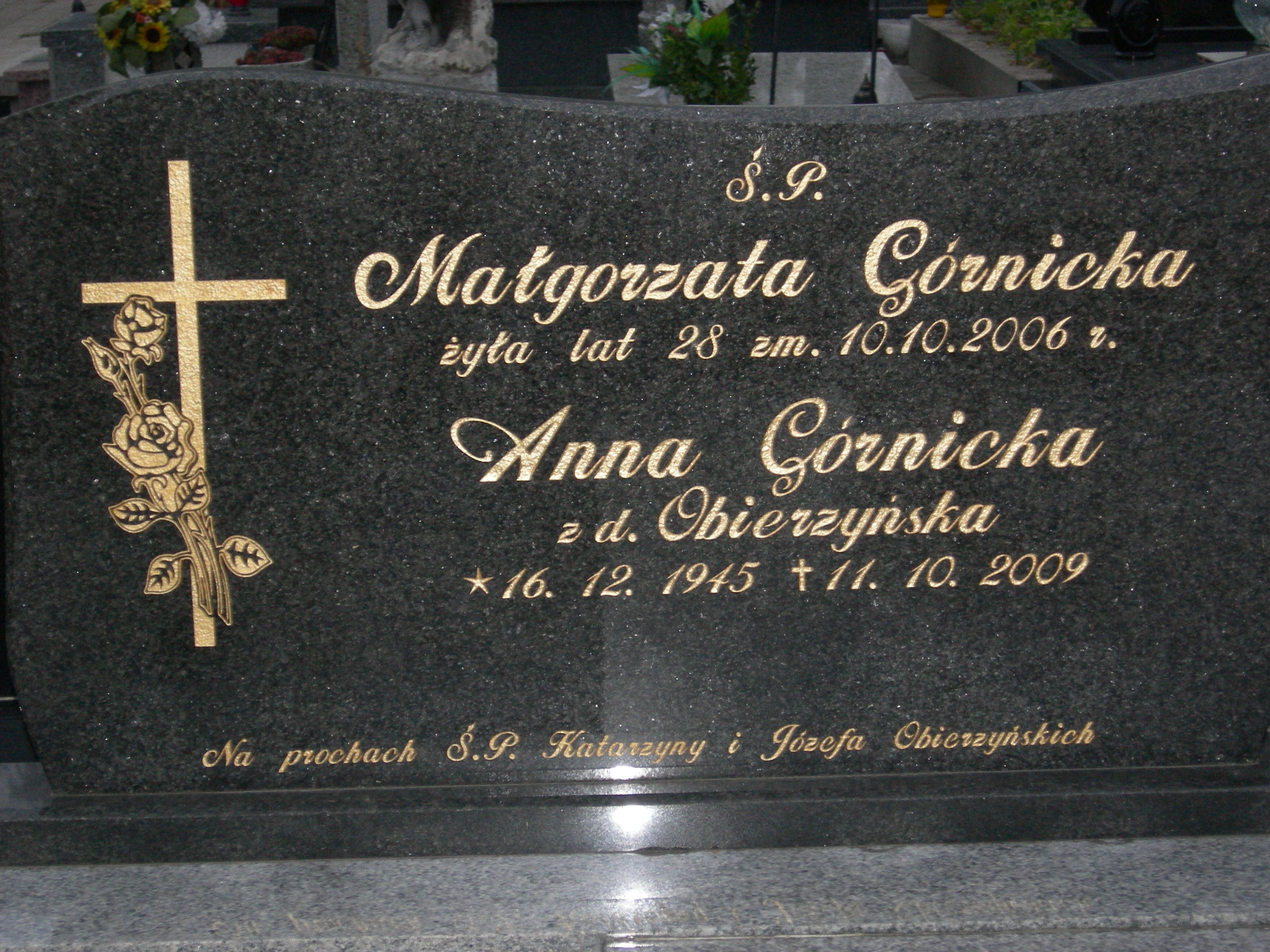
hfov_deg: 23.0
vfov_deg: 17.4
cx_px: 635
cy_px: 476
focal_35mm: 85
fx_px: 3119
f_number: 4.1
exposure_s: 1/60.1
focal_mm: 17.7
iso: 200
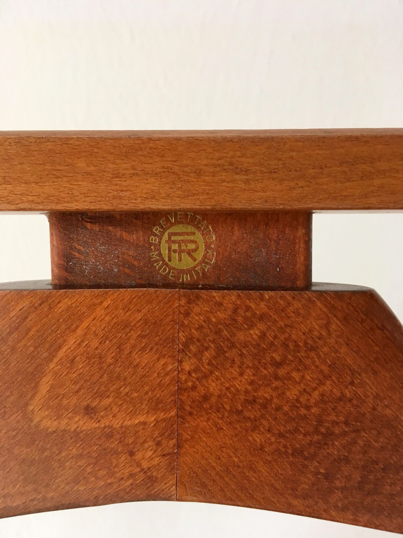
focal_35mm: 29
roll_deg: +0.3
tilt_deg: -2.9
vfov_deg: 61.7
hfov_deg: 48.2
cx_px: 202
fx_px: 450
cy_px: 269
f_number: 2.2
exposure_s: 1/33
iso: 100
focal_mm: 4.15
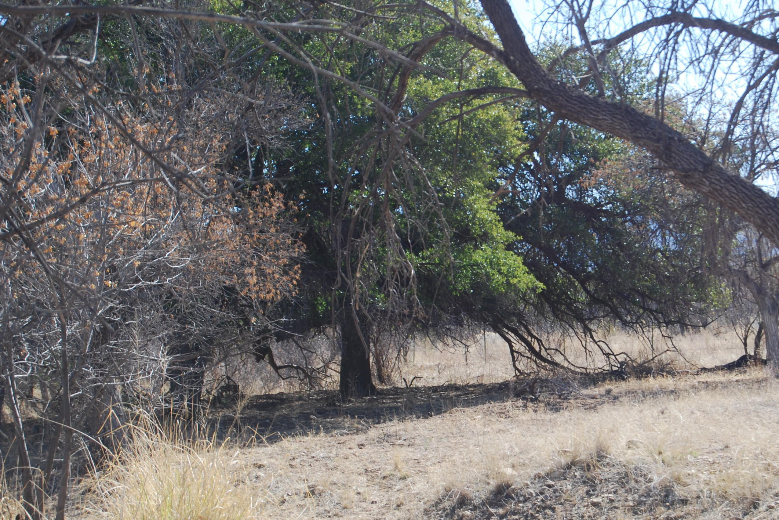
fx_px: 2526
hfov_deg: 17.5
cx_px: 522
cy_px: 284
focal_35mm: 117
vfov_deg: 11.7
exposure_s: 1/160
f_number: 6.3
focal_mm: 55
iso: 100
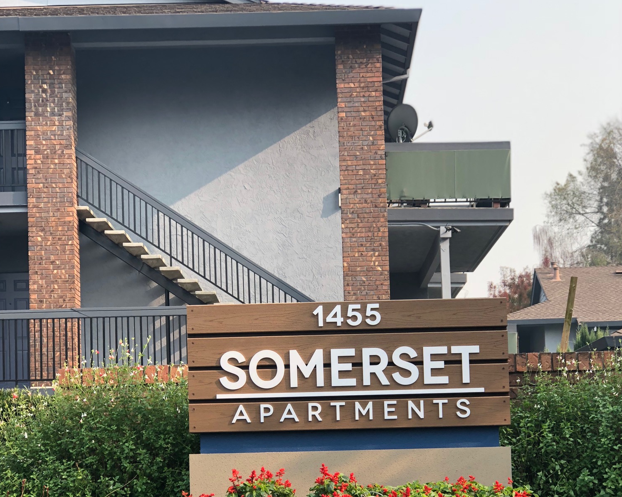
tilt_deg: +4.7
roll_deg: +1.3
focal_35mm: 75
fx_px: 1380
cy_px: 389
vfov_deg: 20.2
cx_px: 311
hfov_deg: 25.4
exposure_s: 1/137
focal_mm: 6.6
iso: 20
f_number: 2.8
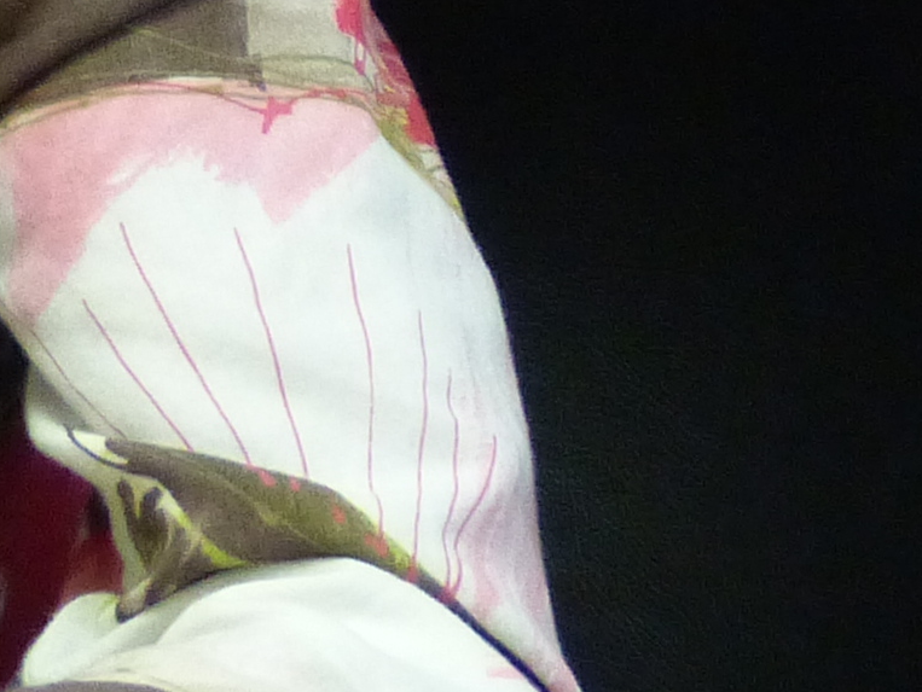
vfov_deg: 2.3
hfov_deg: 3.1
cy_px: -790
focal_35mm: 634
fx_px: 16895
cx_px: -506
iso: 400
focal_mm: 21.8
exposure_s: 1/125
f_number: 2.8
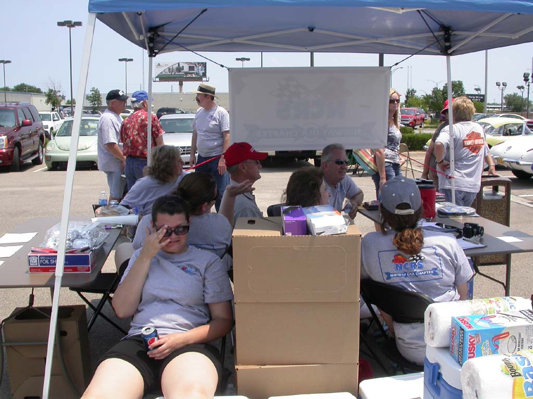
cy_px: 200
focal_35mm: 38
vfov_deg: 37.7
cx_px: 266
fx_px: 585
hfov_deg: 49.0
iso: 100
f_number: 6.7
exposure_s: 1/347
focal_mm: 7.85
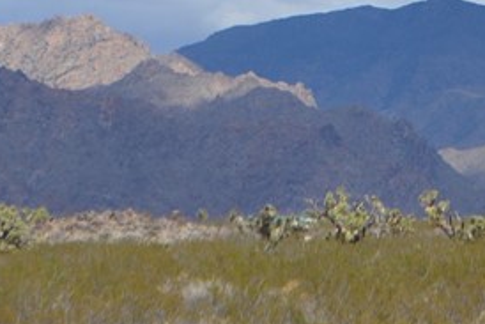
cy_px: -69
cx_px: 713
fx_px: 4407
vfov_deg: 4.2
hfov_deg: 6.2
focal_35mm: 327
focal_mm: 55
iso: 400
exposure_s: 1/2000
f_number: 8
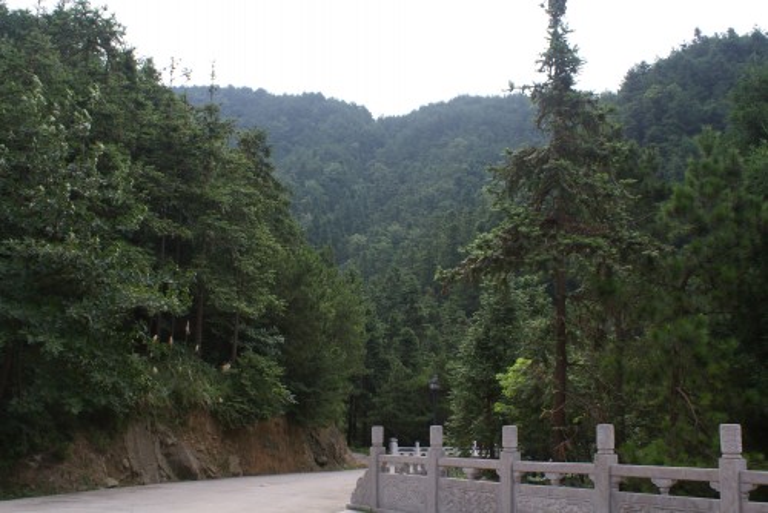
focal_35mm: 36
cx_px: 384
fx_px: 768
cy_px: 256
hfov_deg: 53.1
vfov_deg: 36.9
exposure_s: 1/80
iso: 100
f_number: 9
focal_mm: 24
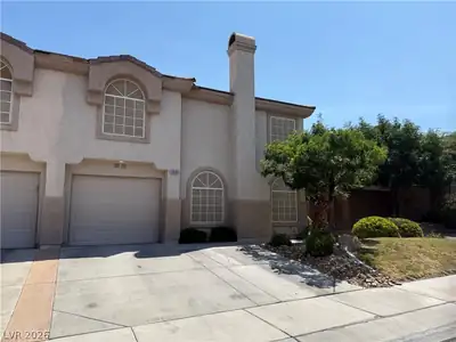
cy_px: 171
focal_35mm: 24
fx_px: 316
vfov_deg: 56.8
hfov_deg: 71.6
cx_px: 228
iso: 80
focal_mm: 6.76
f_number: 1.78
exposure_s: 1/5714
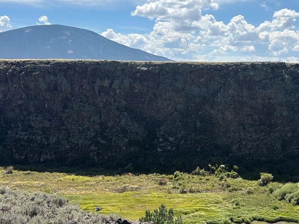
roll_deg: -1.6
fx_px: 432
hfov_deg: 37.7
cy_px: 143
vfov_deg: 29.0
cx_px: 204
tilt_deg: -8.7
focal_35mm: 50
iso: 80
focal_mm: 6.86
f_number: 1.78
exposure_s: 1/5525
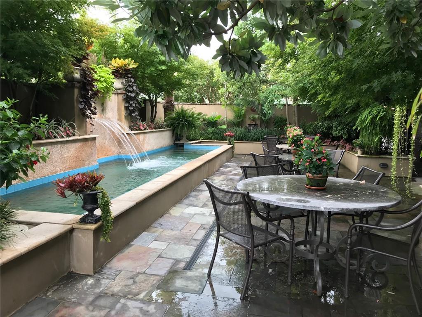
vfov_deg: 49.7
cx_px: 211
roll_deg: -0.1
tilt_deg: -6.1
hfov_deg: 63.4
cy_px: 158
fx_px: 341
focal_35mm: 28
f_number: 1.8
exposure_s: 1/60
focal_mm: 3.99
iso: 32
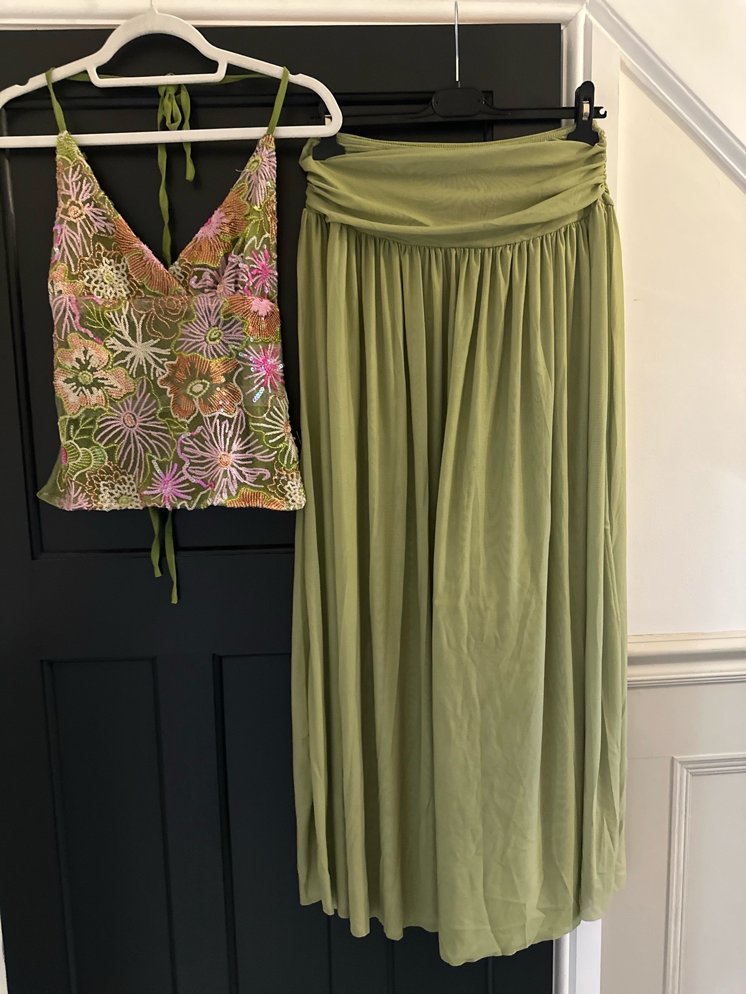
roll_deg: +0.1
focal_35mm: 24
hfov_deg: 56.8
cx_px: 373
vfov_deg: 71.6
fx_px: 690
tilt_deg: -6.4
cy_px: 497
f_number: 1.78
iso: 1000
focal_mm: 6.86
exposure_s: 1/33
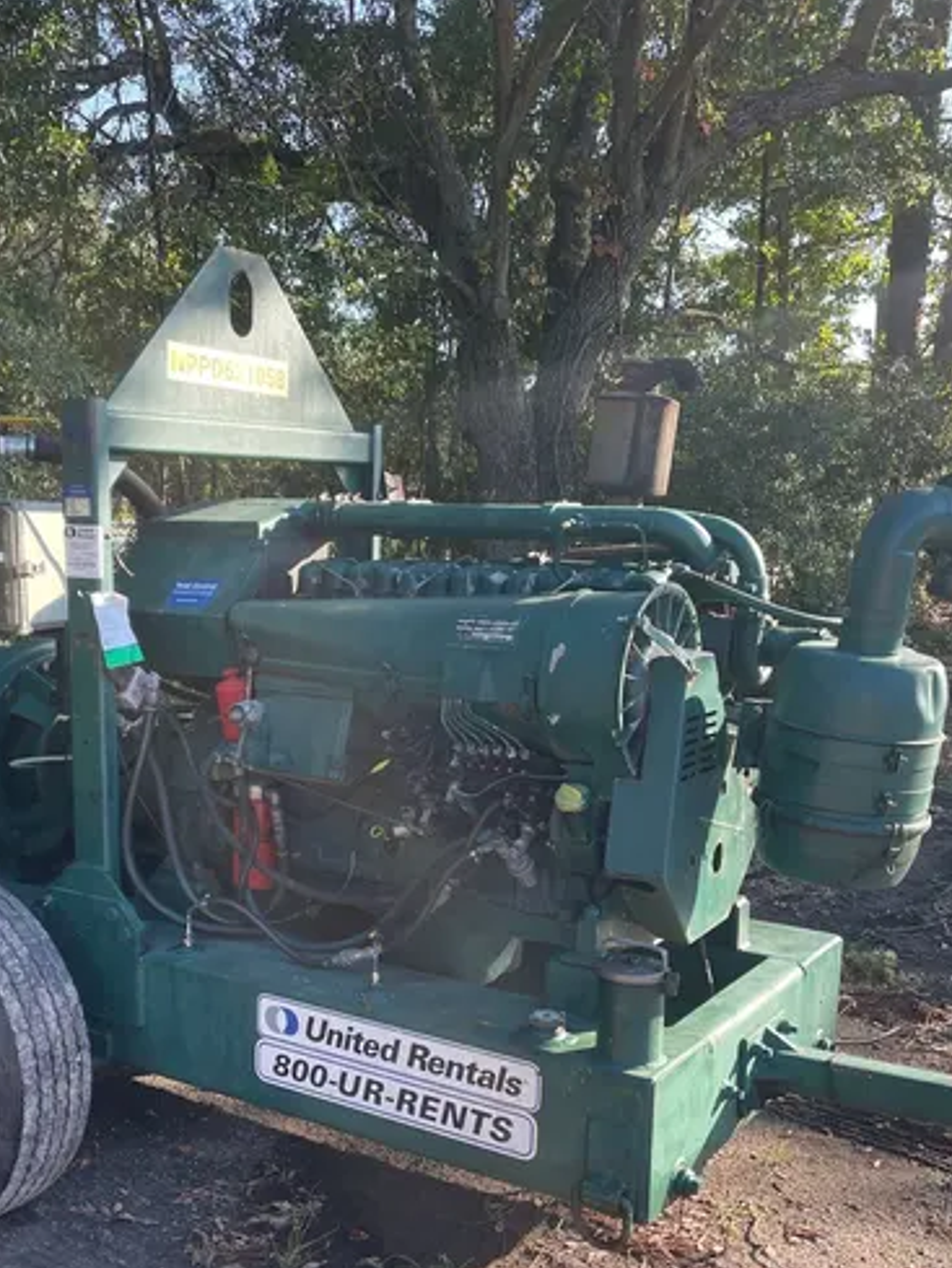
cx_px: 371
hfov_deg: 36.7
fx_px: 1429
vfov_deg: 47.4
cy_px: 803
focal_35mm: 39
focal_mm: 4.2
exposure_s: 1/329
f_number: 1.6
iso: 32
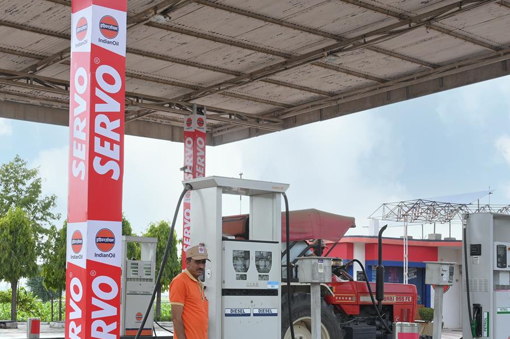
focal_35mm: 62
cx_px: 187
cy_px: 242
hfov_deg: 32.2
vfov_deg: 21.7
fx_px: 878
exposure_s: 1/160
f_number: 7.1
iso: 200
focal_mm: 34
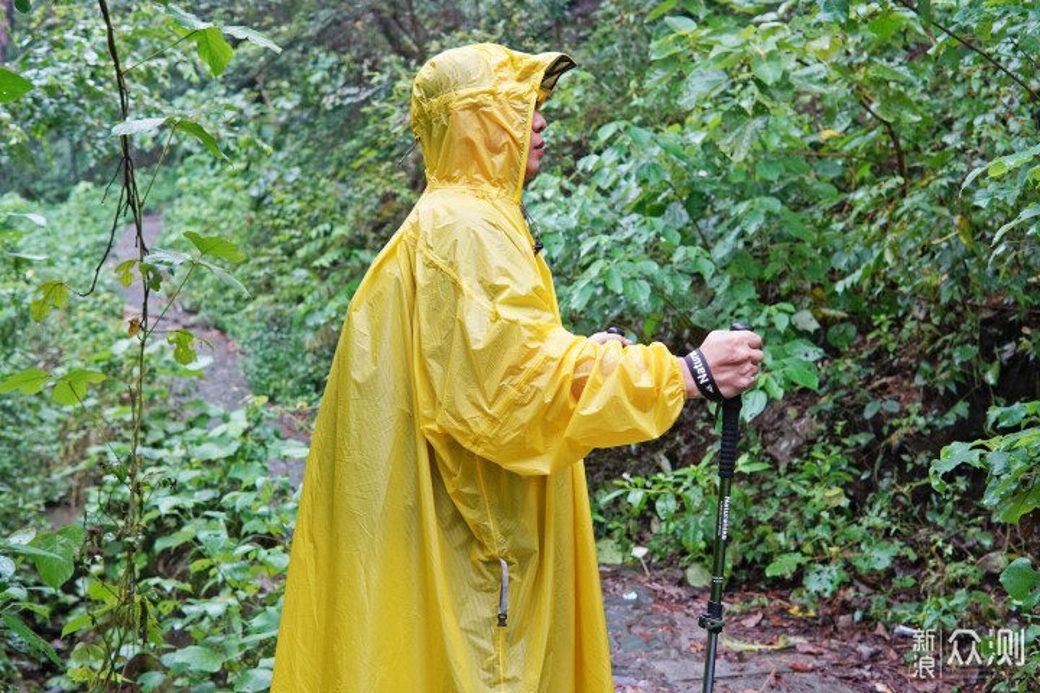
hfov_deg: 43.6
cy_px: 346
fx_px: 1300
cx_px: 520
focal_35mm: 45
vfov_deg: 29.9
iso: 800
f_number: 4
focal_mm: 30
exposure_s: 1/160
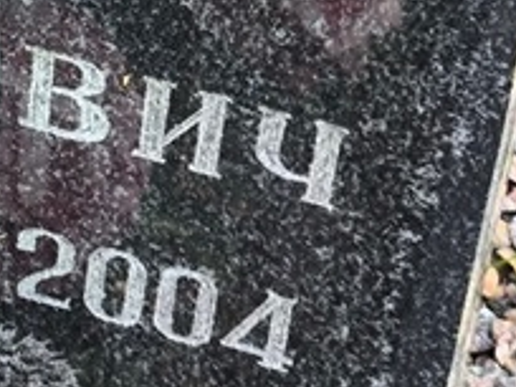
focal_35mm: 196
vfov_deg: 7.4
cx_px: -75
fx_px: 2922
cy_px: -266
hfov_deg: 10.0
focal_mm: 4.71
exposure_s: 1/120
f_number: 1.7
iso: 64
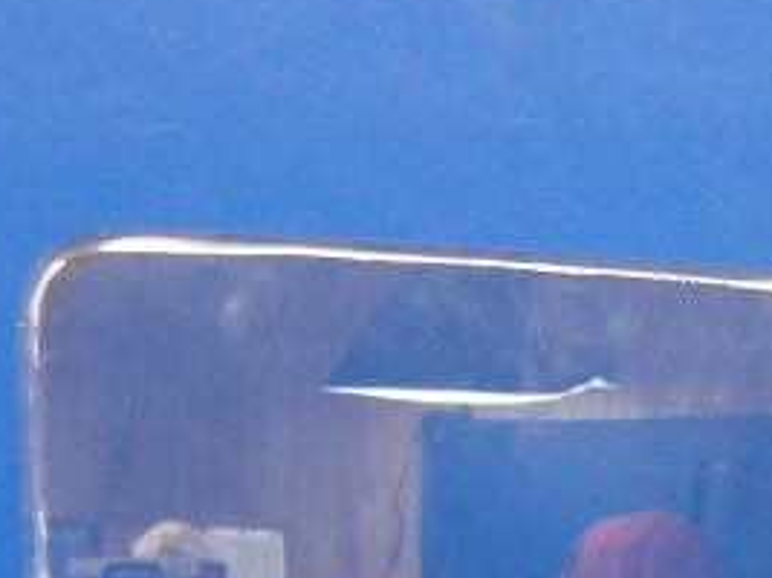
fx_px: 2296
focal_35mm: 103
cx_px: 792
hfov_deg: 18.5
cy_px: 419
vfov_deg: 14.3
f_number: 4.8
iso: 1250
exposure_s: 1/20
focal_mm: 7.7
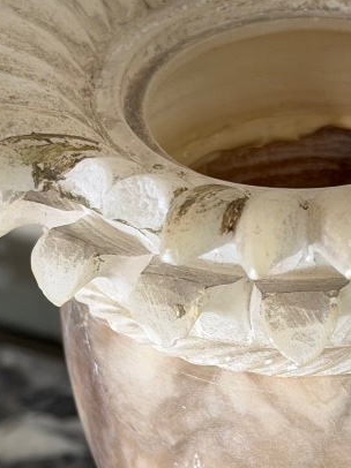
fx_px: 1922
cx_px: 327
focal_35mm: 142
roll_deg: +1.0
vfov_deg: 13.8
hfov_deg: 10.4
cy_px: 394
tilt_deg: -40.1
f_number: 1.78
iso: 100
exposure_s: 1/50
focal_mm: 6.76
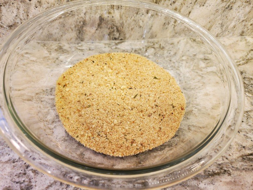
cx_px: 126
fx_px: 190
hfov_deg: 67.3
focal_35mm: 26
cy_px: 95
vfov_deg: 53.1
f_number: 1.5
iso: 160
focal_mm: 4.3
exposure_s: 1/120
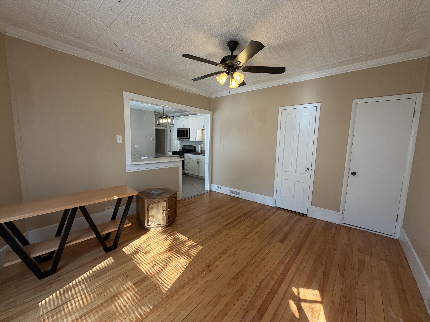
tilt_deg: -7.6
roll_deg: -1.8
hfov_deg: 102.1
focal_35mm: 14
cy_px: 161
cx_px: 215
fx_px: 174
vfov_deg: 85.7
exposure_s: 1/120
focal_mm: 2.22
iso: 160
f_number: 2.2
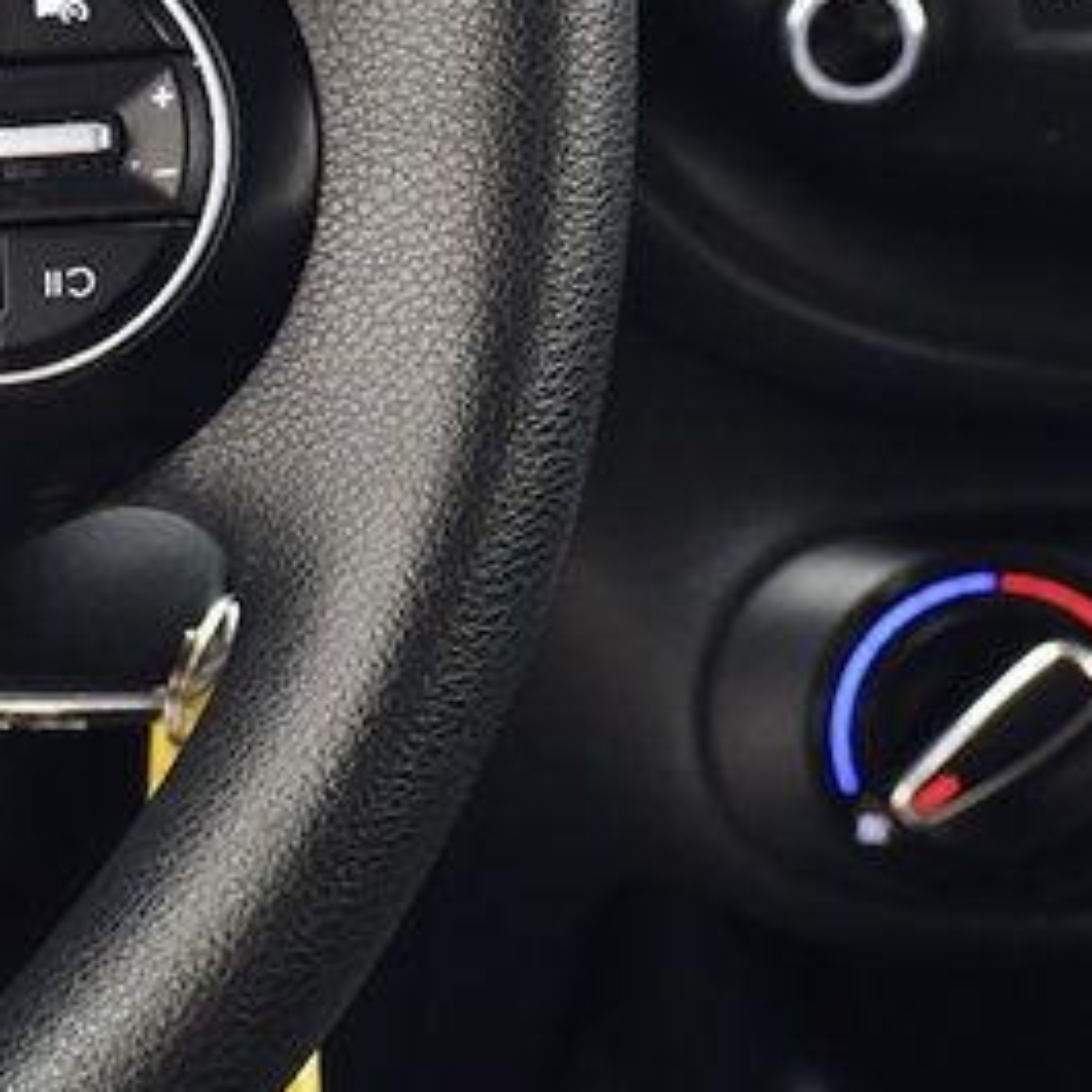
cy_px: 101
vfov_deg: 11.7
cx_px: 915
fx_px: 5282
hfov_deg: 11.7
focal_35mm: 148
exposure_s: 1/80
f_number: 4
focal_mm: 30
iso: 1250
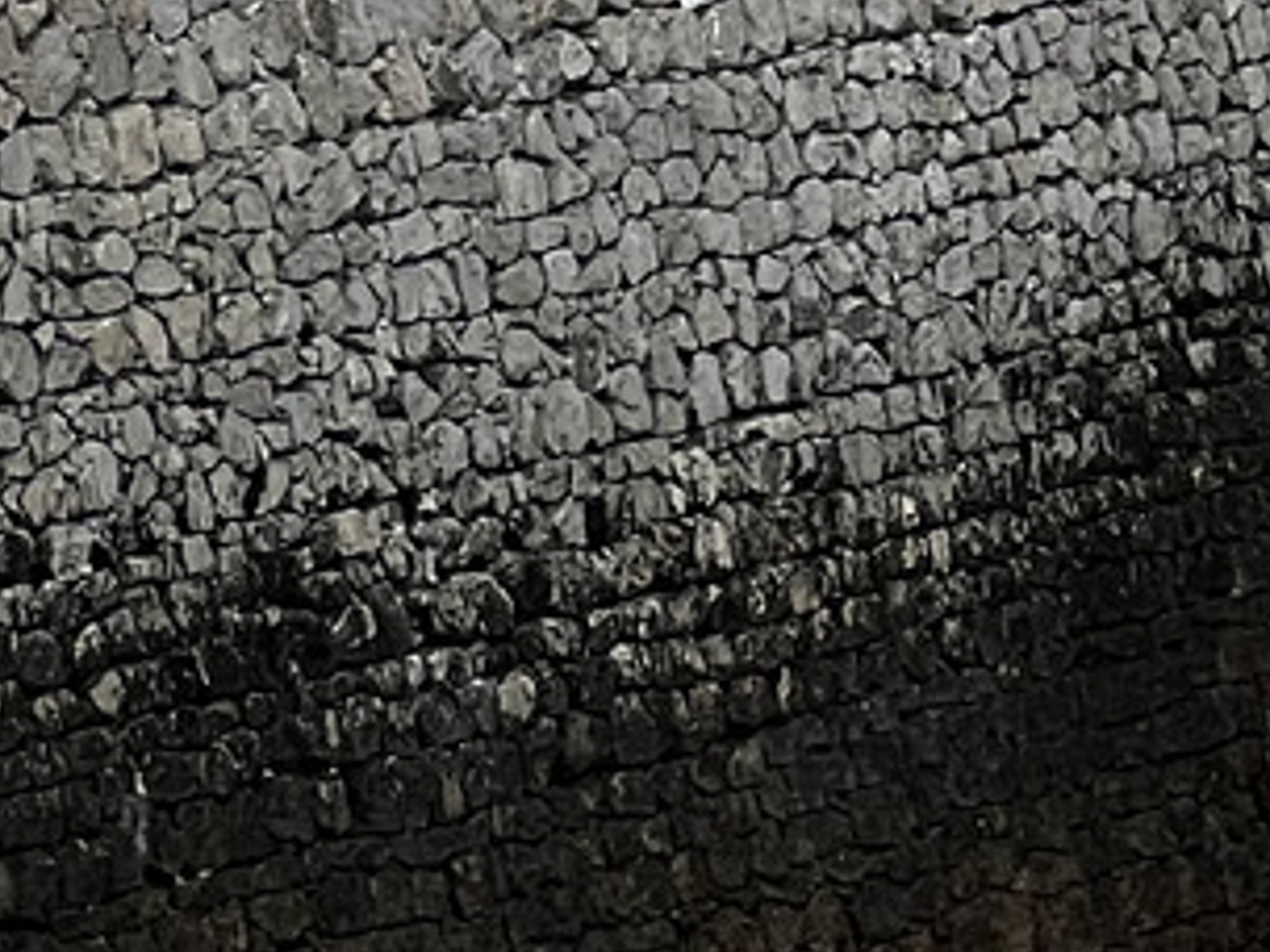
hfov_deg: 4.8
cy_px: -1407
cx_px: 3200
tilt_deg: +1.5
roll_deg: +0.9
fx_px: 14859
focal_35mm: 405
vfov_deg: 3.6
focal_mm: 9
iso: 32
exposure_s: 1/320
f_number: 2.8
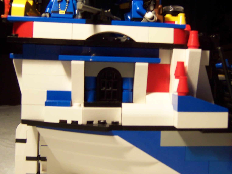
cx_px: 135
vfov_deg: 30.2
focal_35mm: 48
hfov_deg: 39.5
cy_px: 70
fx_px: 322
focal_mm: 5.6
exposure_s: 1/45
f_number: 2.8
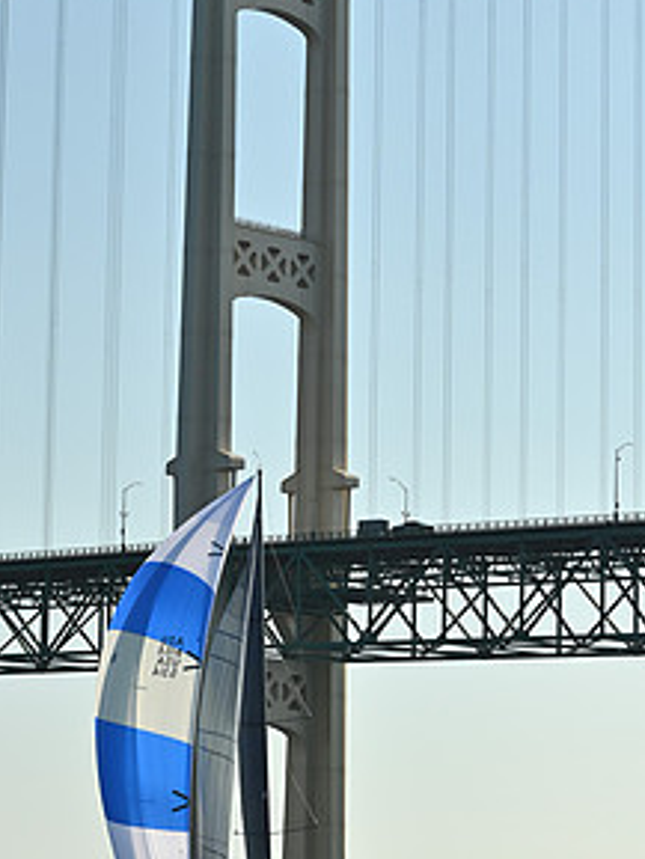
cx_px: 192
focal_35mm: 135
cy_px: 461
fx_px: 3351
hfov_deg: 11.0
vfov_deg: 14.6
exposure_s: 1/2000
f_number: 6.3
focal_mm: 70
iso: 320
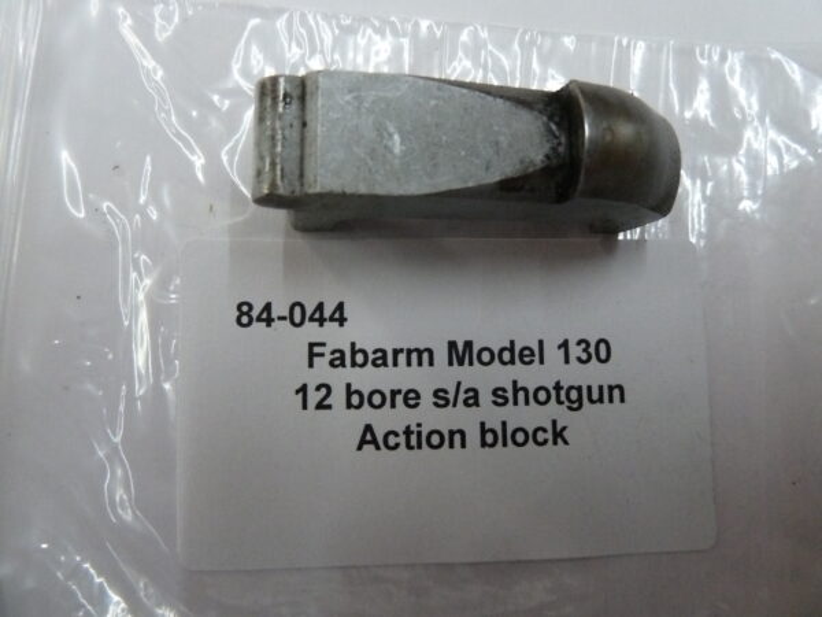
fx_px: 594
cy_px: 308
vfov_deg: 54.9
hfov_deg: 69.4
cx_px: 411
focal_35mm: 25
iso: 500
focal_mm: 4.1
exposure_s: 1/60
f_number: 3.3
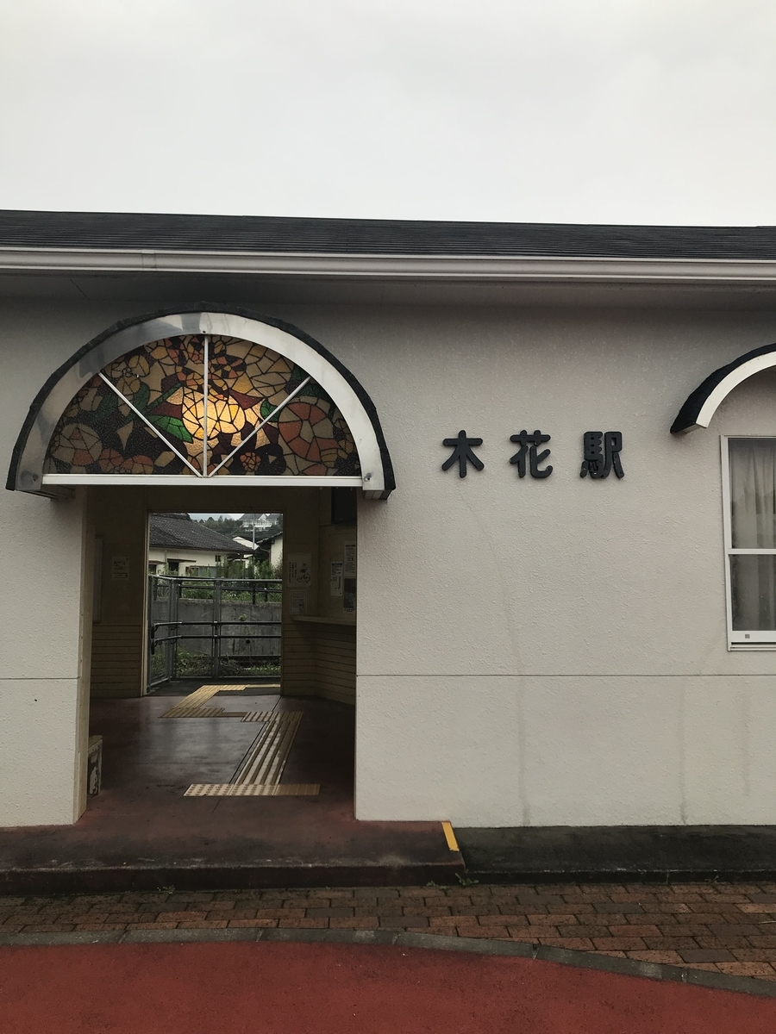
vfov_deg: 63.4
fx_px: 837
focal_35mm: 28
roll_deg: +0.1
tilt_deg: +5.7
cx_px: 388
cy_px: 517
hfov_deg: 49.7
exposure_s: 1/297
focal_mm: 3.99
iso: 20
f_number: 1.8
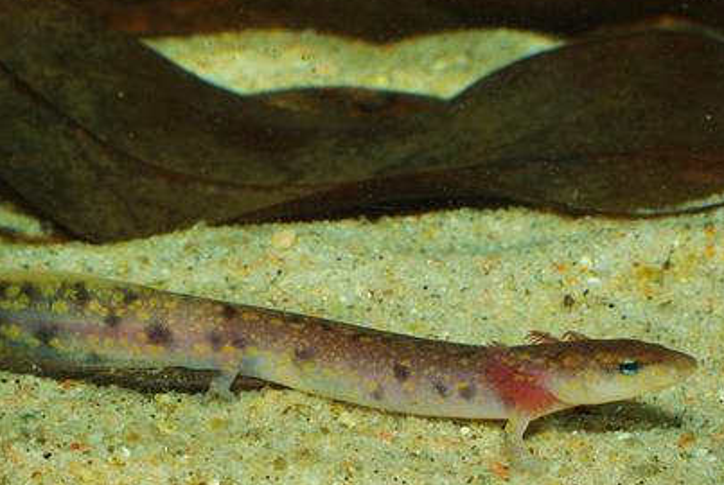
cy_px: 274
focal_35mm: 93
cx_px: 289
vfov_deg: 14.8
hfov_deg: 21.8
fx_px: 1873
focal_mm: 50
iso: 400
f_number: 22
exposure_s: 1/180
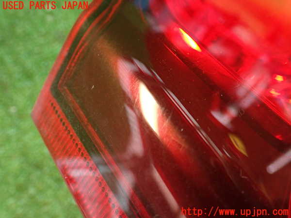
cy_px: 109
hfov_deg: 56.8
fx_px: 269
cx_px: 146
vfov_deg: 44.2
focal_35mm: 32
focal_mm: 5.79
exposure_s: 1/30
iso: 400
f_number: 2.4
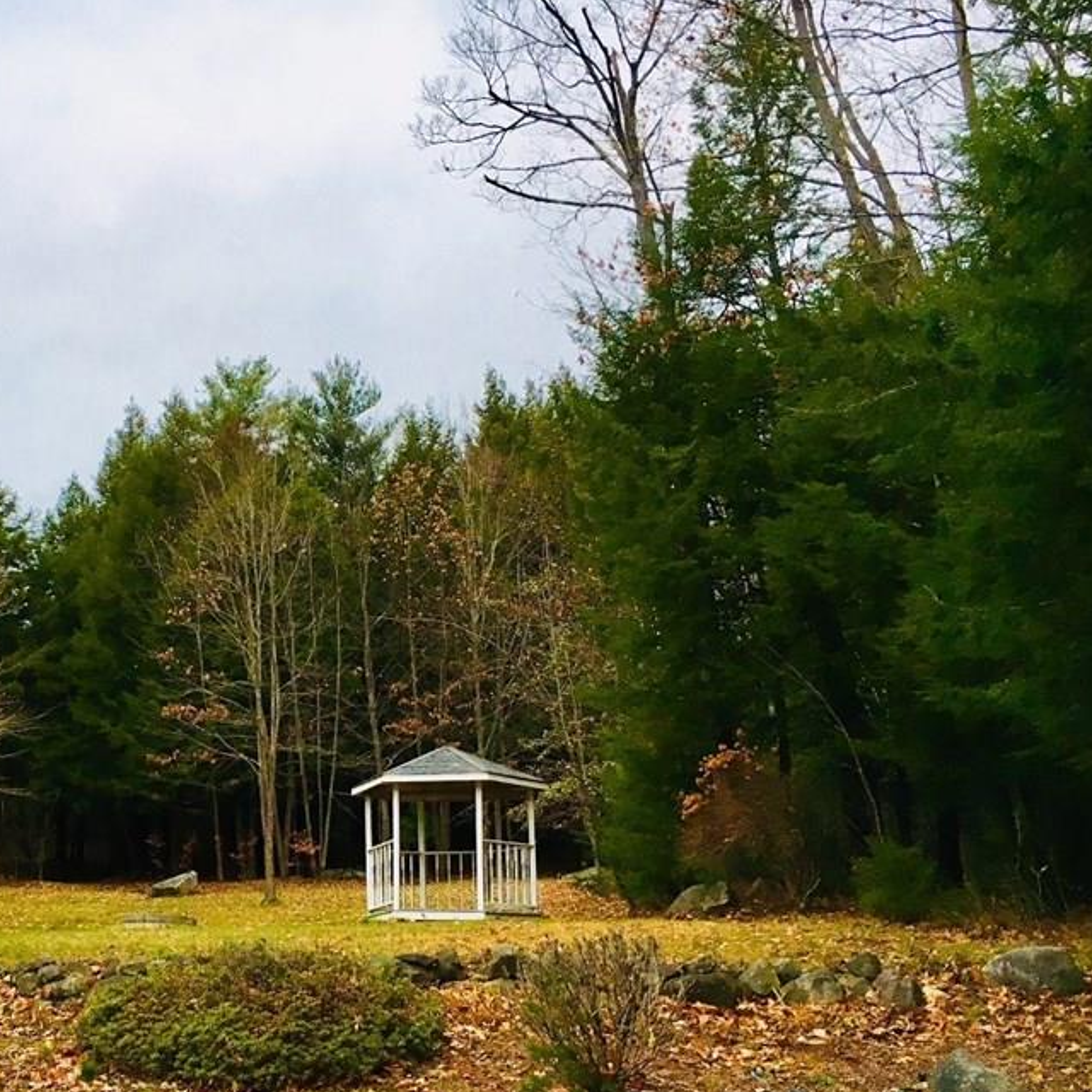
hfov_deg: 39.5
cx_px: 234
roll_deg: +0.2
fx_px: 1463
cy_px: 624
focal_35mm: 41
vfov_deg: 40.8
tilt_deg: +17.1
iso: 64
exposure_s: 1/30
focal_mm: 4.15
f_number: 2.2
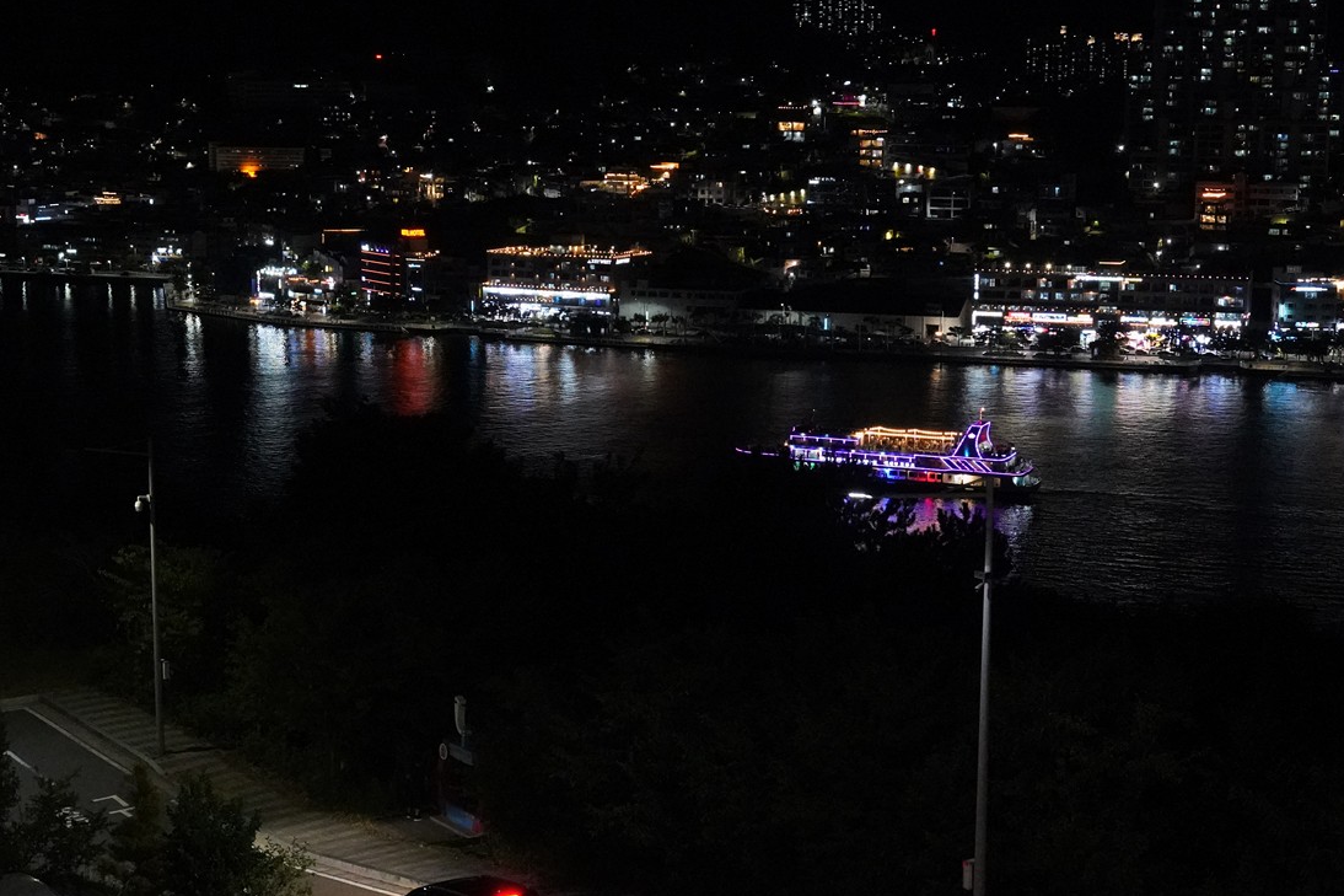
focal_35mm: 64
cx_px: 677
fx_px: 2389
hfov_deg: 31.4
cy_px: 402
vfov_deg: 21.2
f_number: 7.1
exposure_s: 1/100
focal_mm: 35
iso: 12800
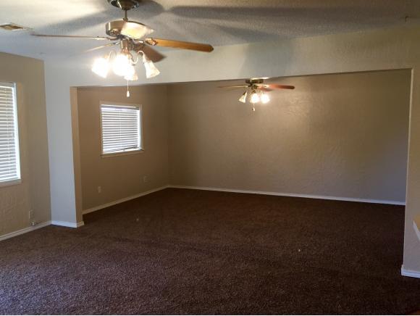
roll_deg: +0.7
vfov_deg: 48.3
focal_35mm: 29
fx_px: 352
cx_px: 210
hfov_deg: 61.6
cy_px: 158
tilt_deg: -4.8
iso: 125
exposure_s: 1/30
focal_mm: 4.15
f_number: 2.2
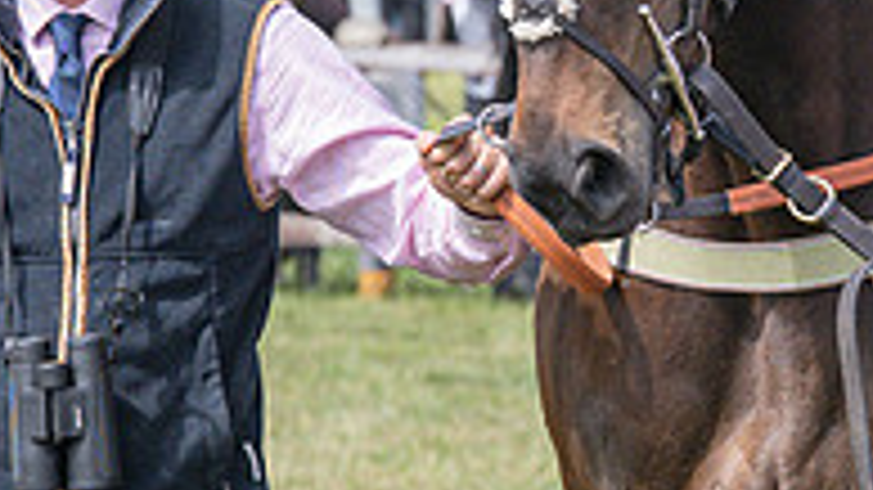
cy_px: 189
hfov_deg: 4.4
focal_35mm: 492
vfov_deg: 2.5
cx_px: 387
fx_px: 11386
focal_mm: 90
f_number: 5
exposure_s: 1/1600
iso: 400
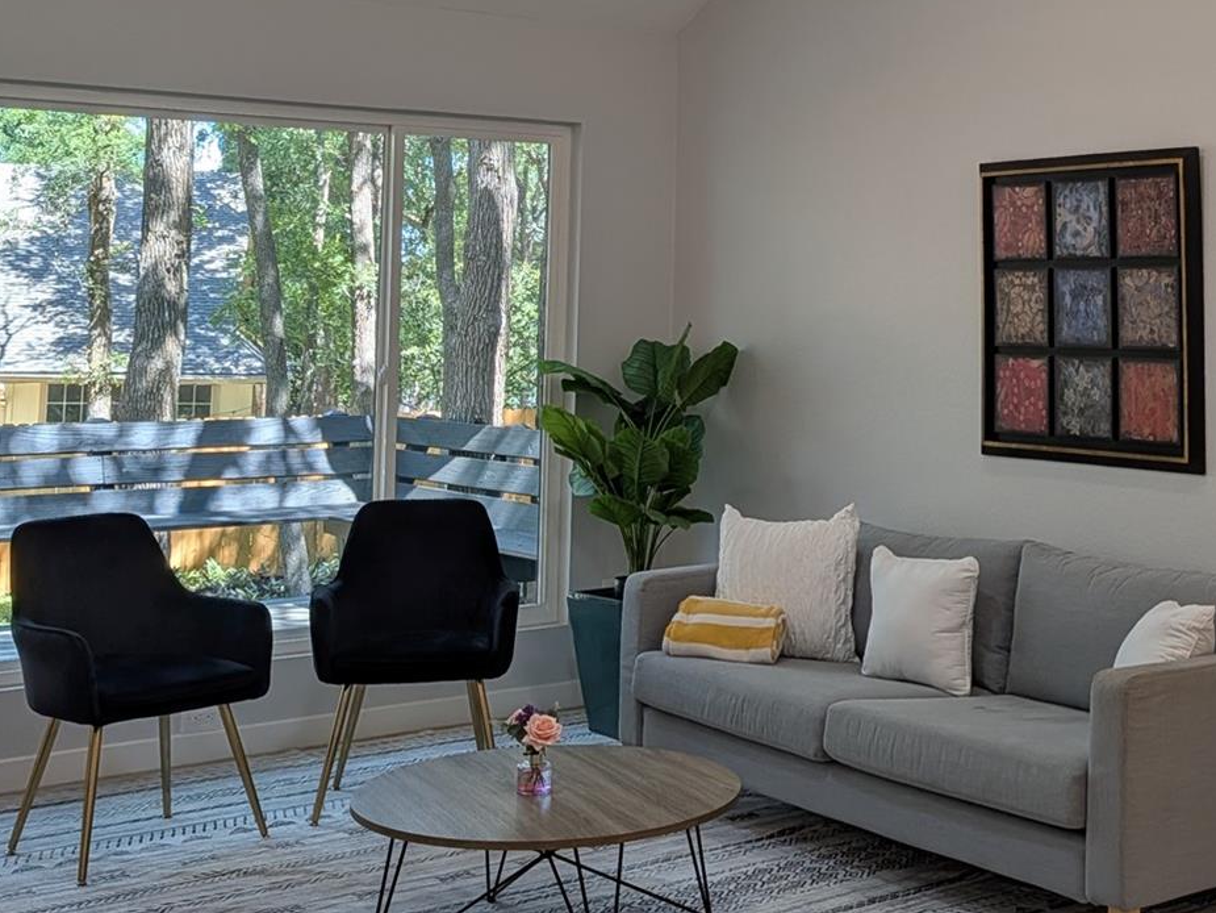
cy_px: 136
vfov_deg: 26.8
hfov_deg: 35.1
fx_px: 1862
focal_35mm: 53
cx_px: 954
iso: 39
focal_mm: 6.9
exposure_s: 1/120
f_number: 1.68
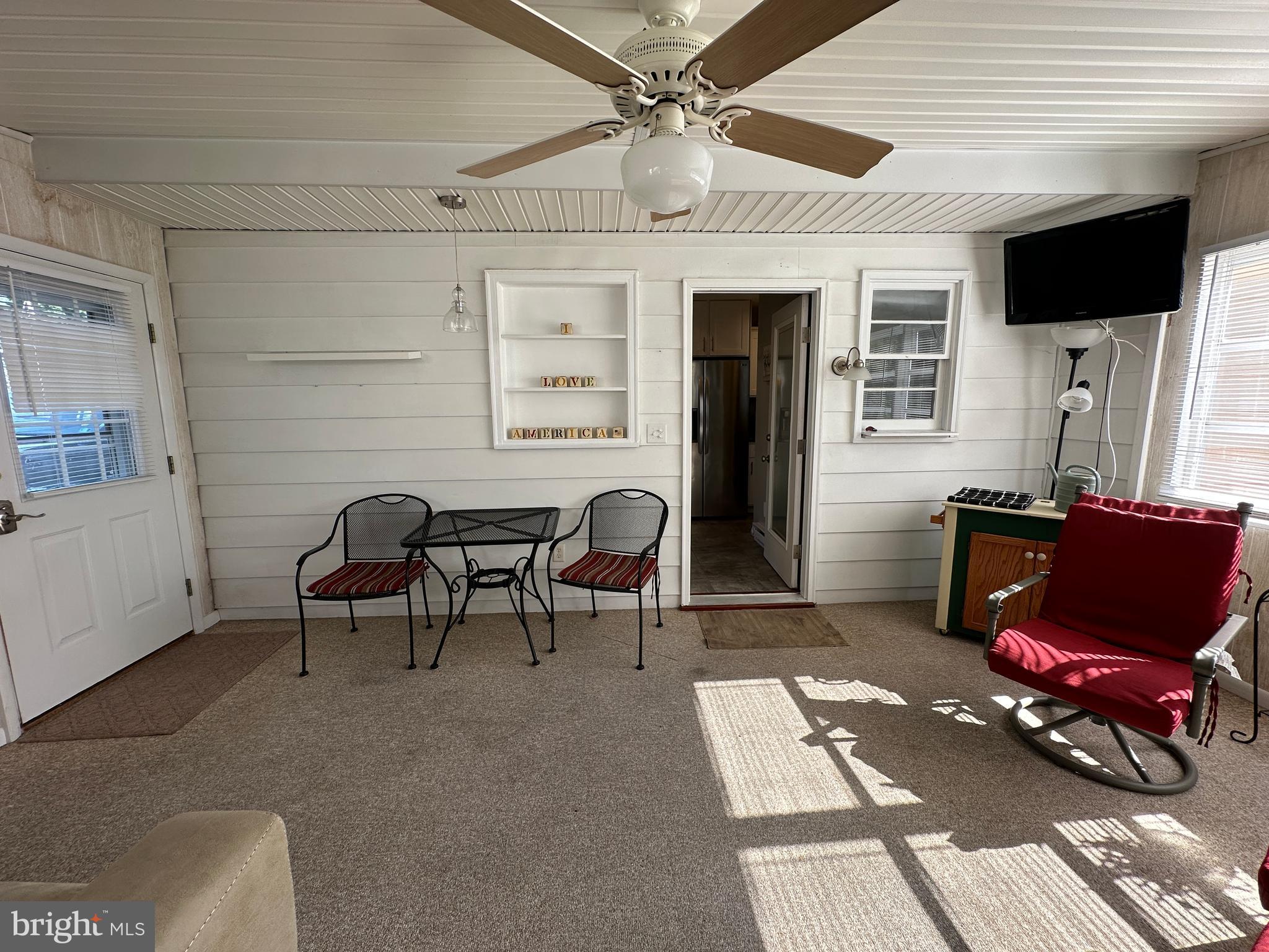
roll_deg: +0.8
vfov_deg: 85.7
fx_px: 513
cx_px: 634
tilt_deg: -8.2
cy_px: 476
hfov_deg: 102.1
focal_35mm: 14
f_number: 2.2
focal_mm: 2.22
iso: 40
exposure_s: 1/99
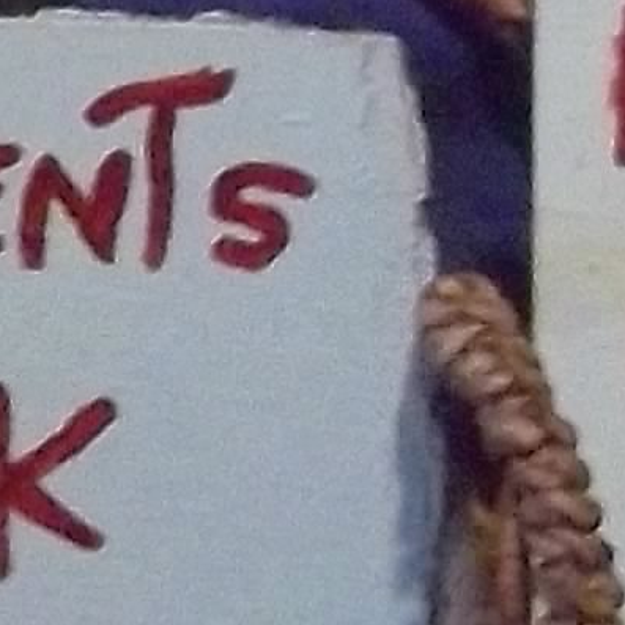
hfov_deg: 6.9
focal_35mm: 235
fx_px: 4800
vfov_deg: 6.7
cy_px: -1275
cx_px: -992
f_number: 3.3
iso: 397
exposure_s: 1/8
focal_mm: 4.1
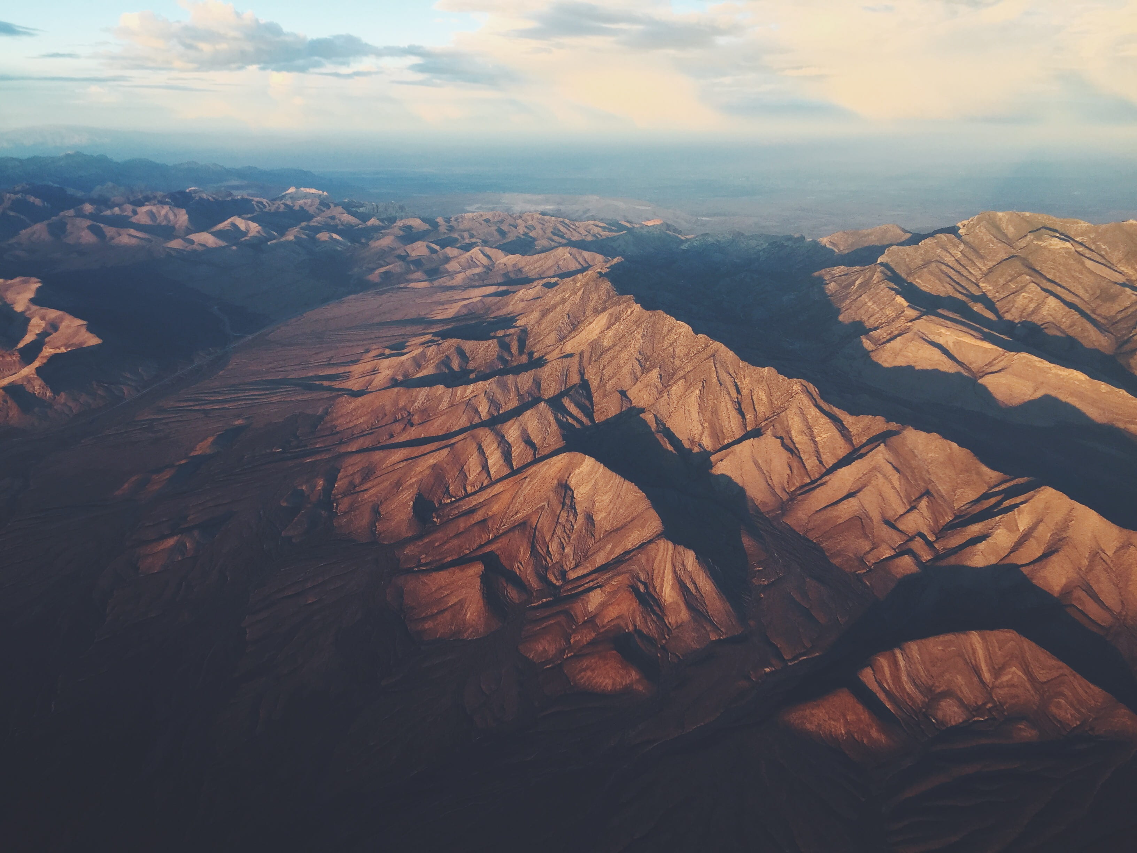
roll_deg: +0.8
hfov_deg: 61.7
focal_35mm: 29
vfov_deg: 48.2
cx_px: 568
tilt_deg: -16.6
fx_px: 953
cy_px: 426
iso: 32
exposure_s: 1/147
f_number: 2.2
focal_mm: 4.15
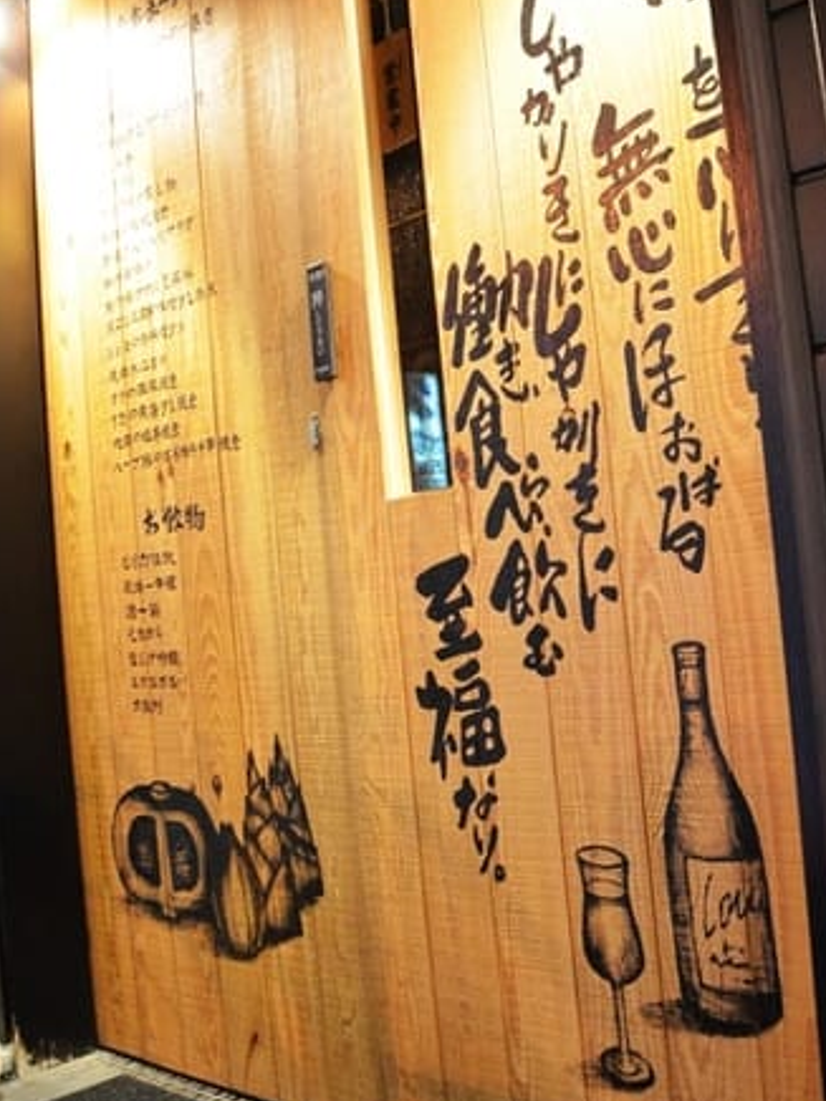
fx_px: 1209
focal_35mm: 38
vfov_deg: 48.9
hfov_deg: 37.6
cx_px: 489
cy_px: 492
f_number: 3.5
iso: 3200
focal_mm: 18
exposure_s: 1/15
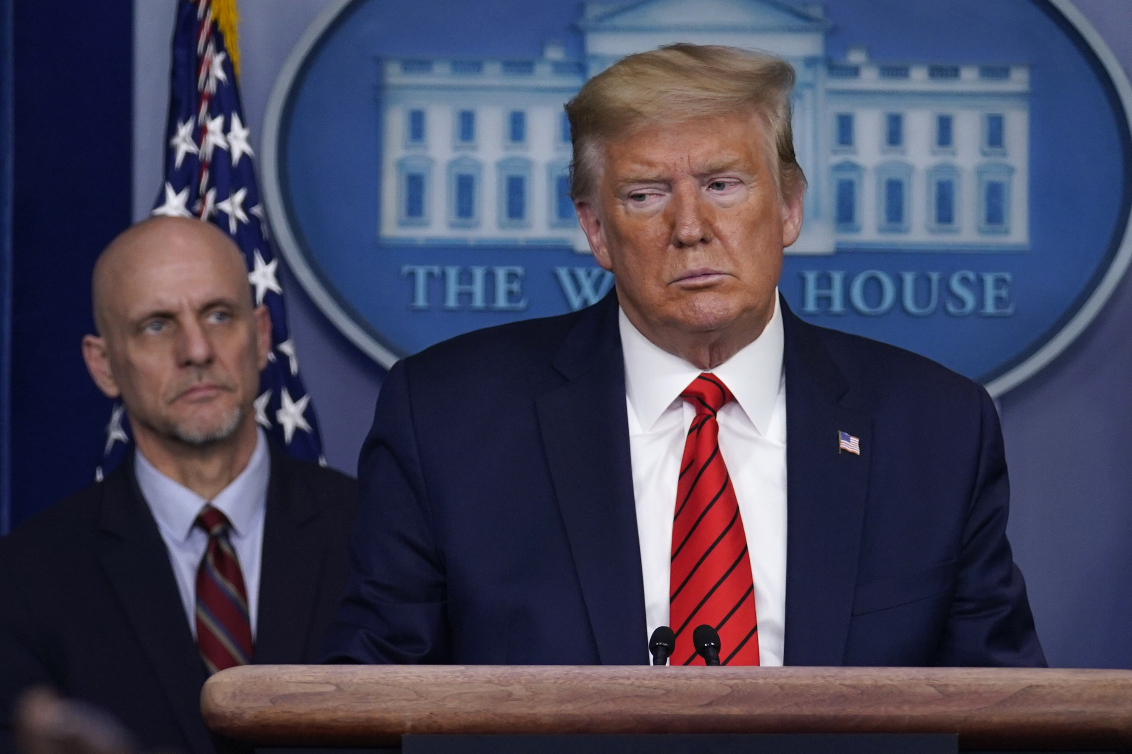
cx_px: 351
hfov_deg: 7.0
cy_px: 692
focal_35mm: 296
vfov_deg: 4.6
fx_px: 9306
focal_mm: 137
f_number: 4
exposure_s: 1/640
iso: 1600
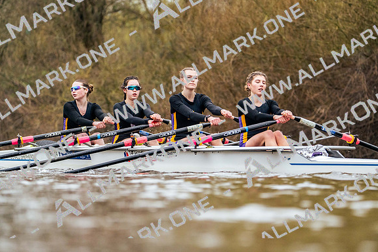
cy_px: 126
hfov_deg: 6.7
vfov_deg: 4.5
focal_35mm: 308
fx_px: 3234
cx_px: 188
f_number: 6.3
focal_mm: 306
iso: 4000
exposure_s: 1/2000
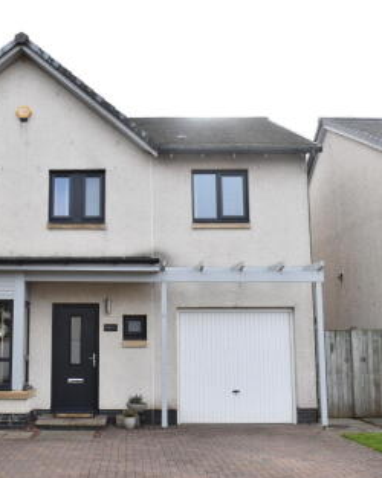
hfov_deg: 31.6
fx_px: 665
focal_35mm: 47
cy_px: 237
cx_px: 109
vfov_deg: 39.6
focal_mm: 22
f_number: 6.3
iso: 200
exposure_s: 1/250
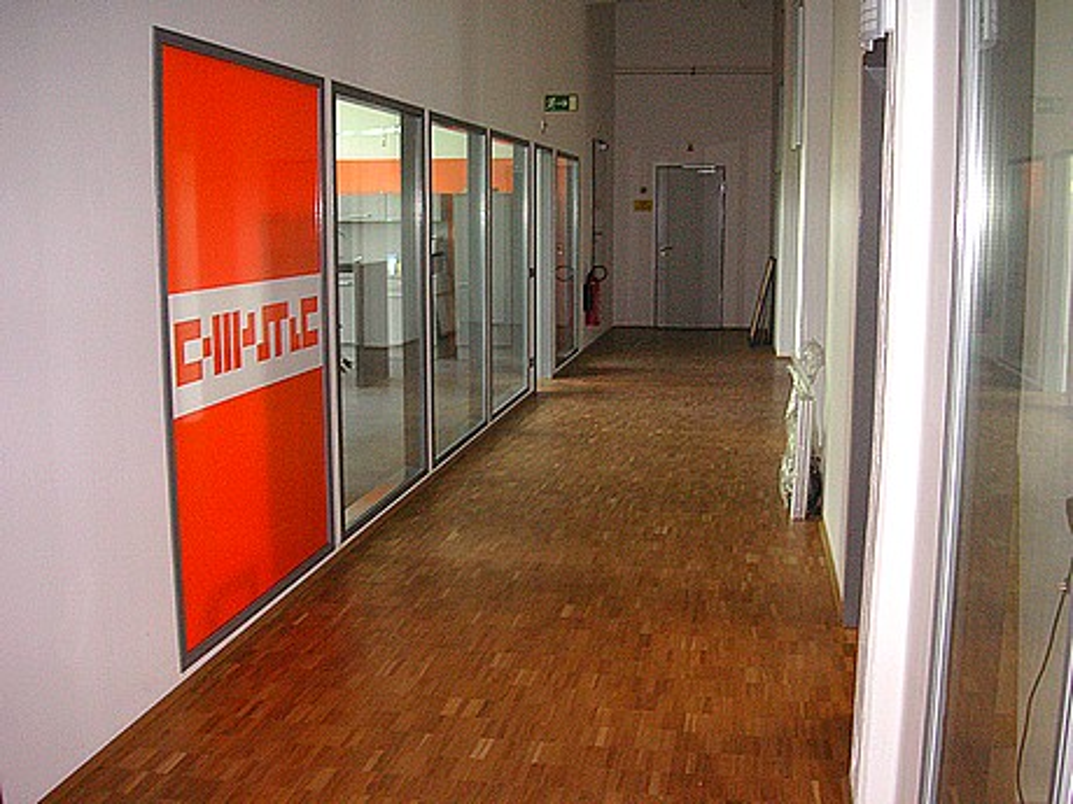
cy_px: 402
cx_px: 536
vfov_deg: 38.7
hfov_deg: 50.1
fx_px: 1147
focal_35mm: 37
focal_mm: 6.1
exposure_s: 1/45
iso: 160
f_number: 2.8
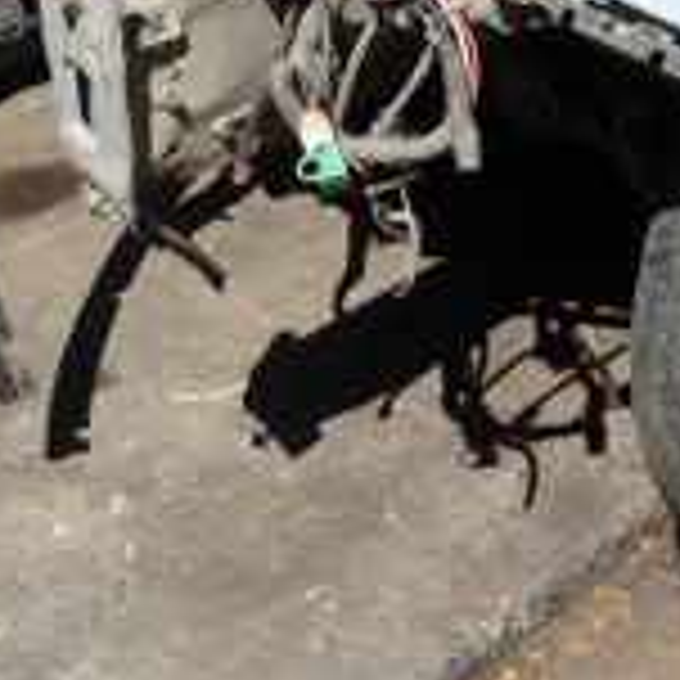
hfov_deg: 14.8
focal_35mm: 117
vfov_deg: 13.5
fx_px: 2600
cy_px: -513
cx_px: 522
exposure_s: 1/250
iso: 80
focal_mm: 4.5
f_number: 5
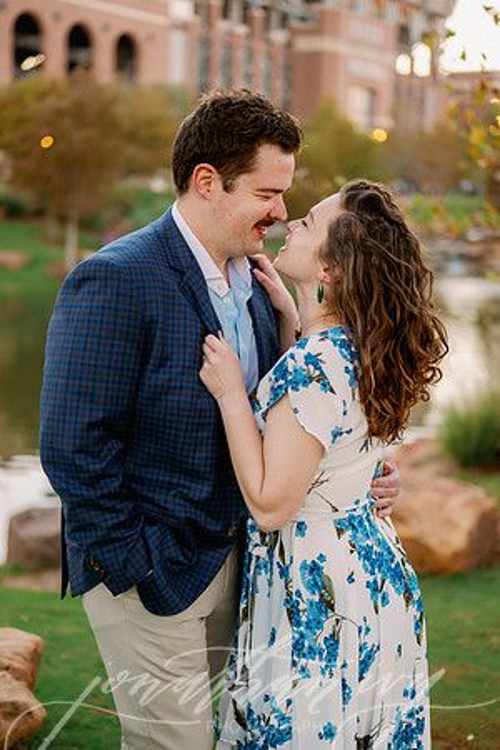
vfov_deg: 39.6
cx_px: 250
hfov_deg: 27.0
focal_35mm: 50
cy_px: 375
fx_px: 1042
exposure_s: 1/500
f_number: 2
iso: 640
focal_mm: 50
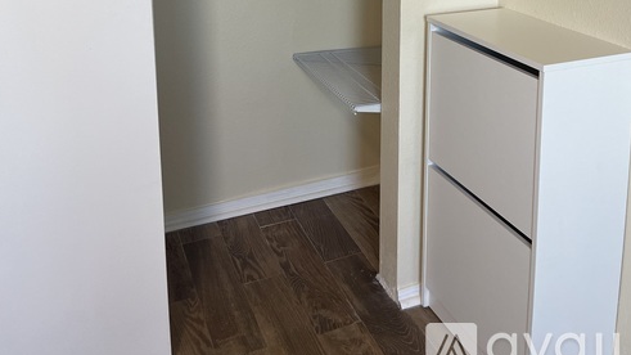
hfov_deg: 54.0
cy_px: -55
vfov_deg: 28.4
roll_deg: +1.0
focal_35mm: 37
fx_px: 619
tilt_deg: -8.3
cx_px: 312
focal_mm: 5.1
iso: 125
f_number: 1.6
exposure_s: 1/120
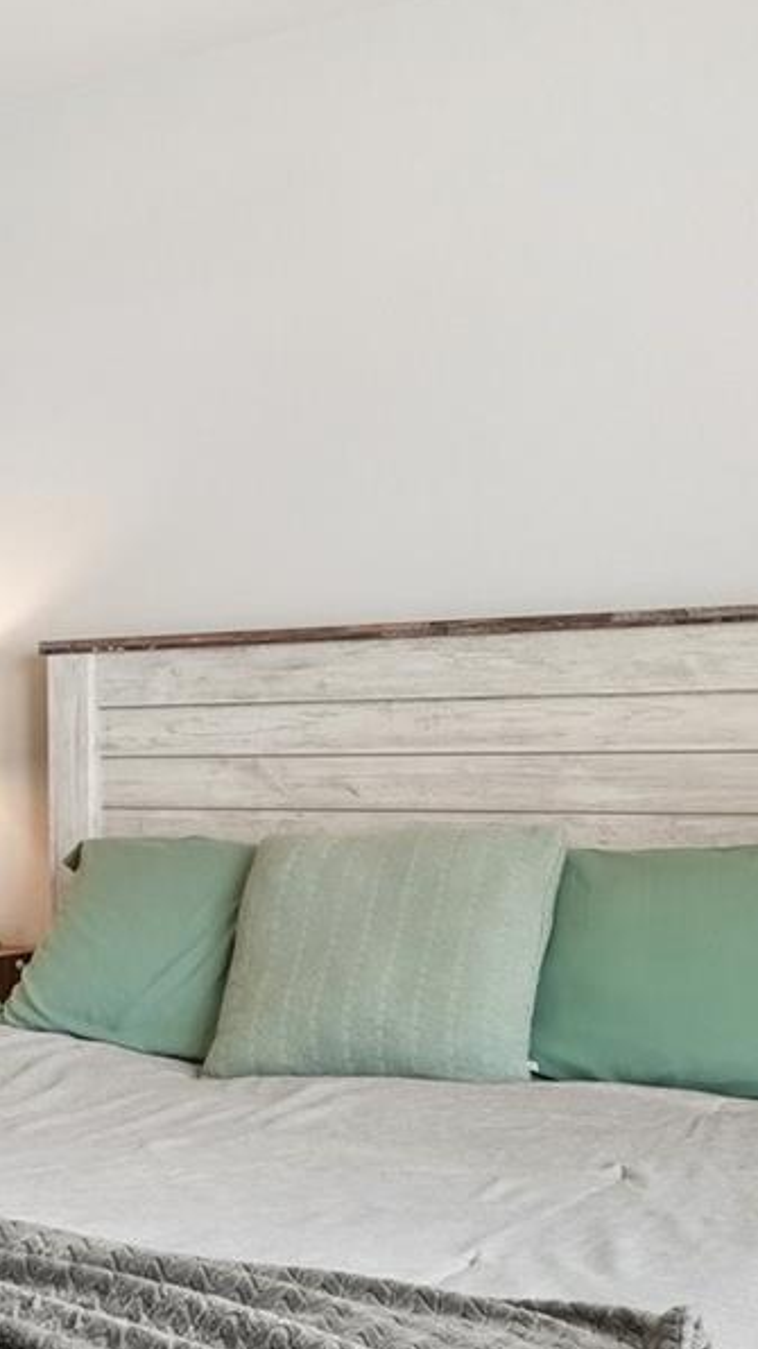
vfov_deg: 44.0
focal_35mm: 46
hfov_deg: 23.8
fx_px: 1659
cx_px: -111
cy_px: 797
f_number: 8
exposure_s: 1/30
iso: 250
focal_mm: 11
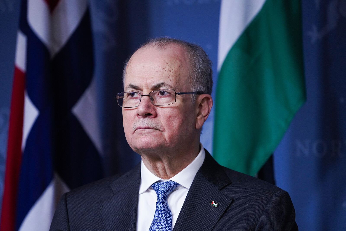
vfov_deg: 6.9
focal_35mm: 200
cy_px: 116
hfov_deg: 10.3
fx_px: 1922
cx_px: 173
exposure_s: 1/250
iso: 2500
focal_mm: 200
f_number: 4
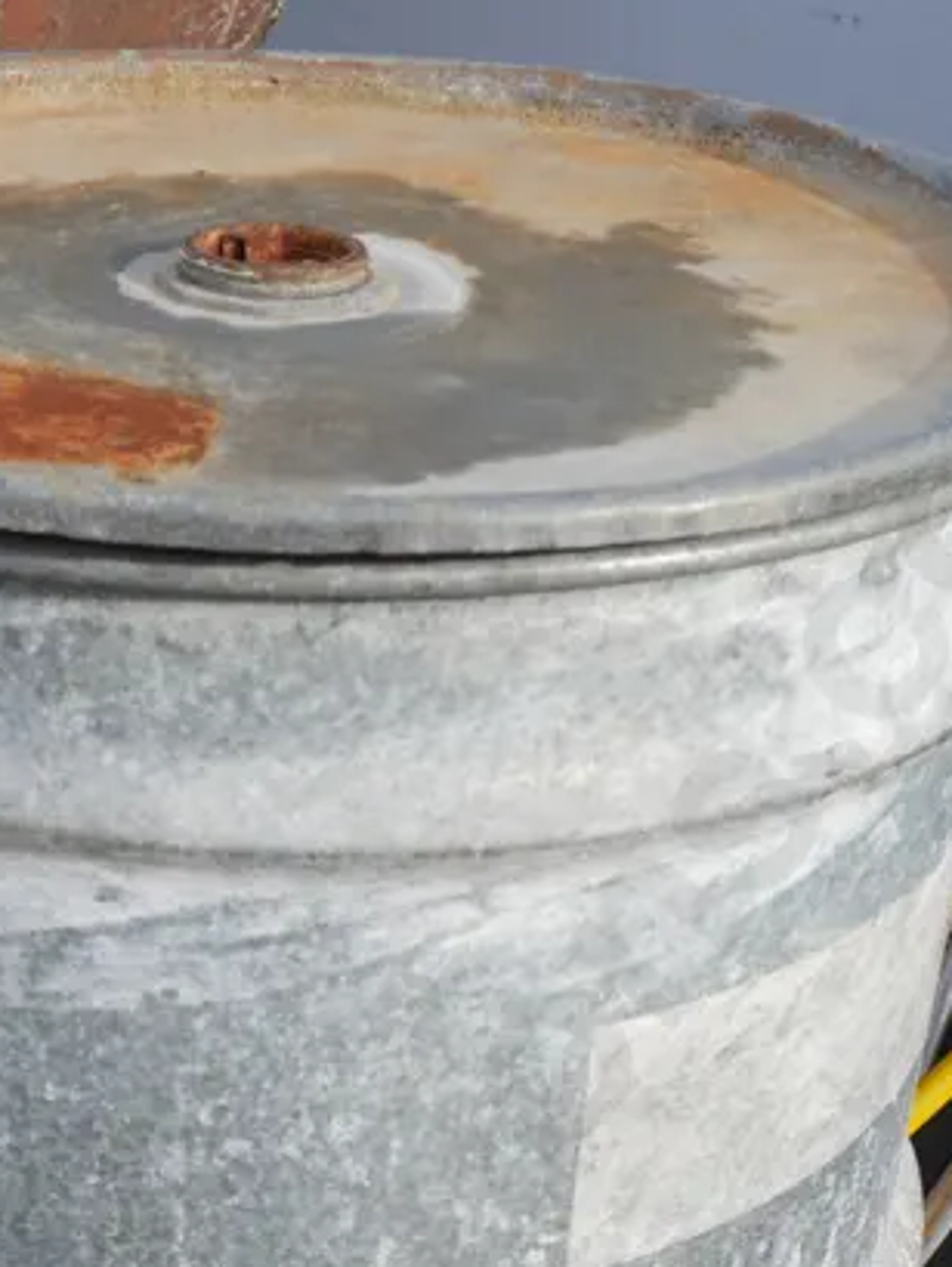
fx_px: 2930
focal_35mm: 80
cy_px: 1434
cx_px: 280
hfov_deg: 18.4
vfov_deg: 22.8
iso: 200
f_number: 5.6
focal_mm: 16
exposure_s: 1/250
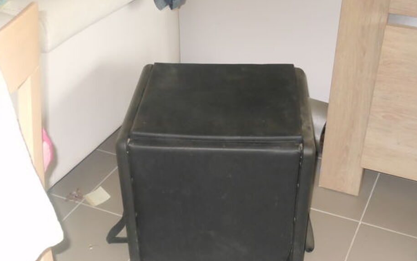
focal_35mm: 52
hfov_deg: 38.9
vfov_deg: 24.8
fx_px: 591
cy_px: 164
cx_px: 217
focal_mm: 8.1
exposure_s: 1/30
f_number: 4.6
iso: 640
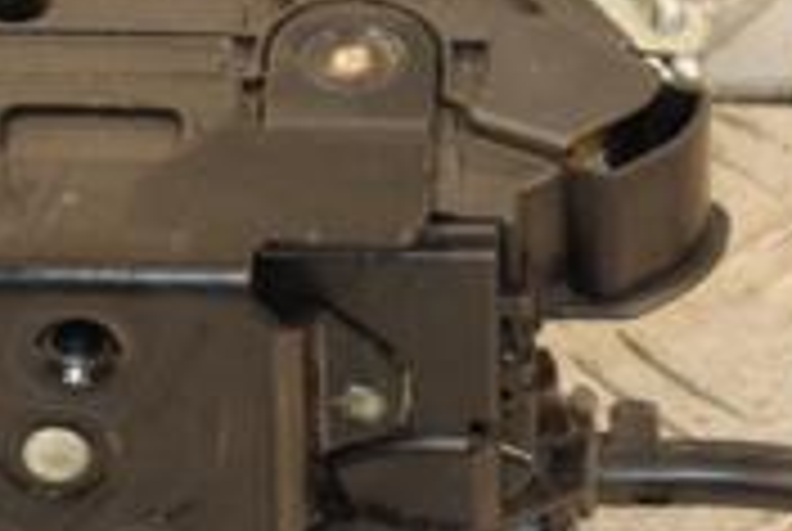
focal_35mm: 408
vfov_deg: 3.4
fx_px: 8991
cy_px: 72
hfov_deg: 5.0
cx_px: 45
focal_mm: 80
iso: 800
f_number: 5.3
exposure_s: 1/80
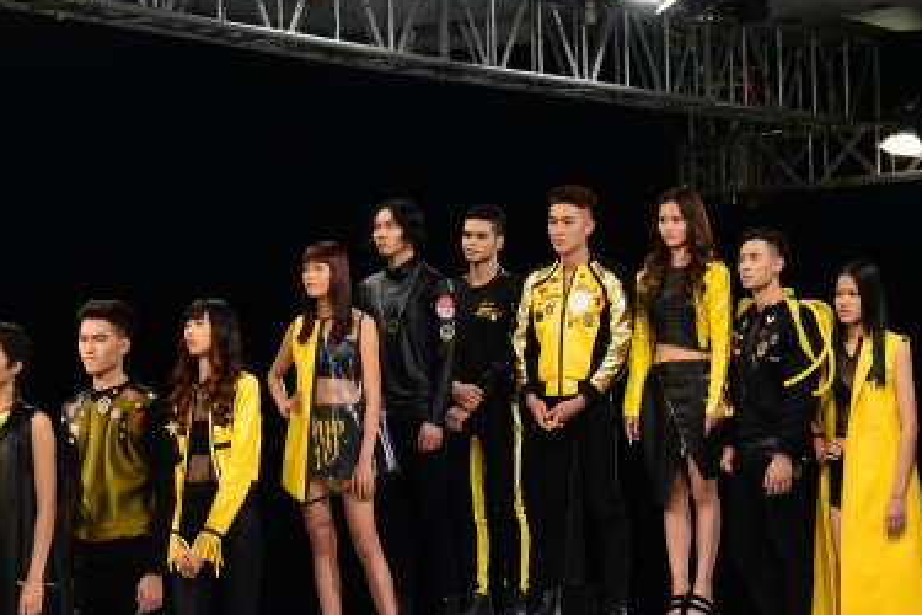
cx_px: 419
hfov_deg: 17.5
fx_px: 2996
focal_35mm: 117
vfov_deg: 11.7
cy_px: 513
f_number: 3.2
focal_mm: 66
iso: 1000
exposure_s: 1/160
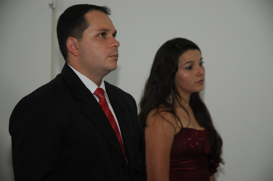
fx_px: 795
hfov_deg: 19.5
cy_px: 90
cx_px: 136
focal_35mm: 105
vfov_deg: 13.0
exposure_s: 1/125
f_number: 4.5
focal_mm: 70
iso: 1000
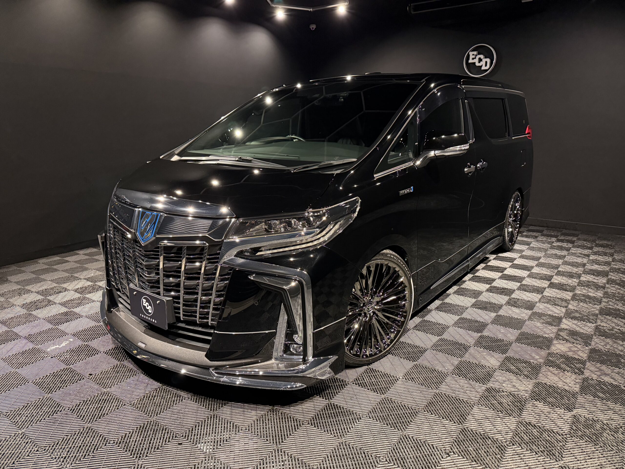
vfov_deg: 56.8
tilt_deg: -13.6
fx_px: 433
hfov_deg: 71.6
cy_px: 234
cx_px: 312
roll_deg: +0.4
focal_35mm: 24
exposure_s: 1/33
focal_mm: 6.76
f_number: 1.78
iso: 1000
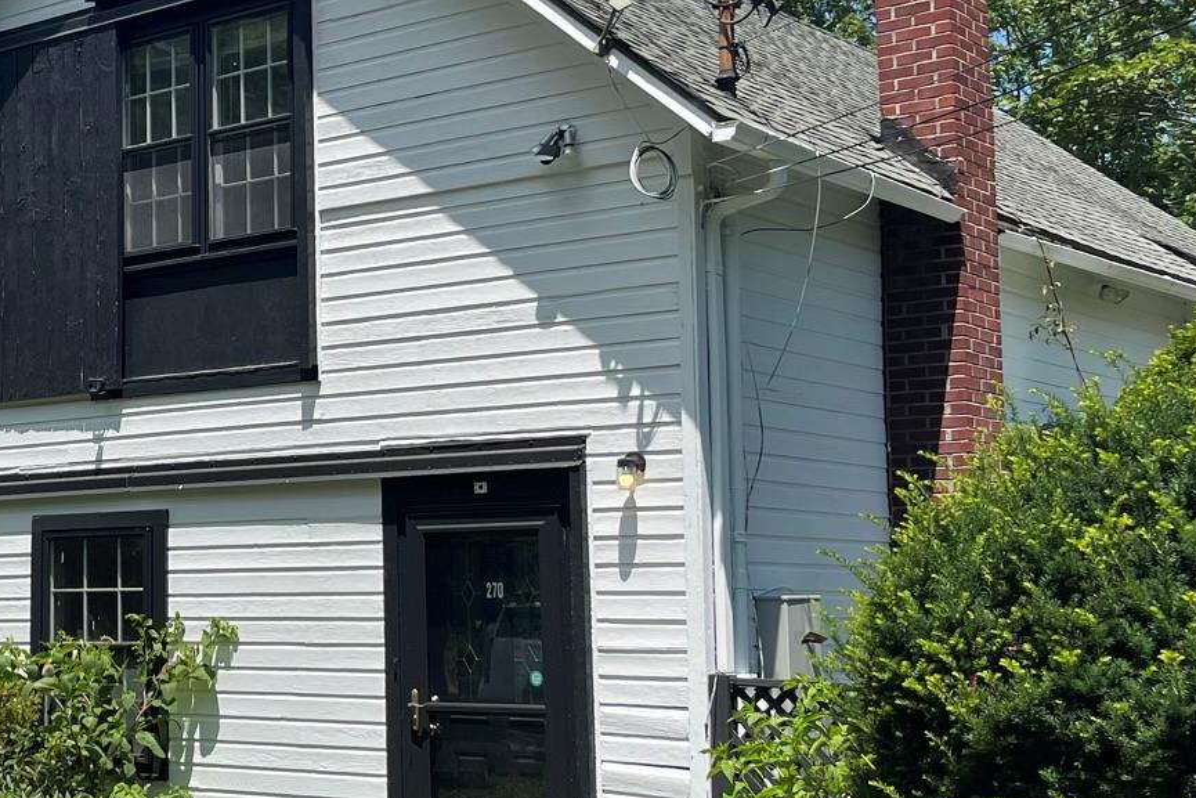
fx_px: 2126
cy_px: 321
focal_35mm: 64
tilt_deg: +7.3
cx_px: 141
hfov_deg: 30.2
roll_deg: -0.1
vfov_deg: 21.2
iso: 32
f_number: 1.6
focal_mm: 5.1
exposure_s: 1/3788
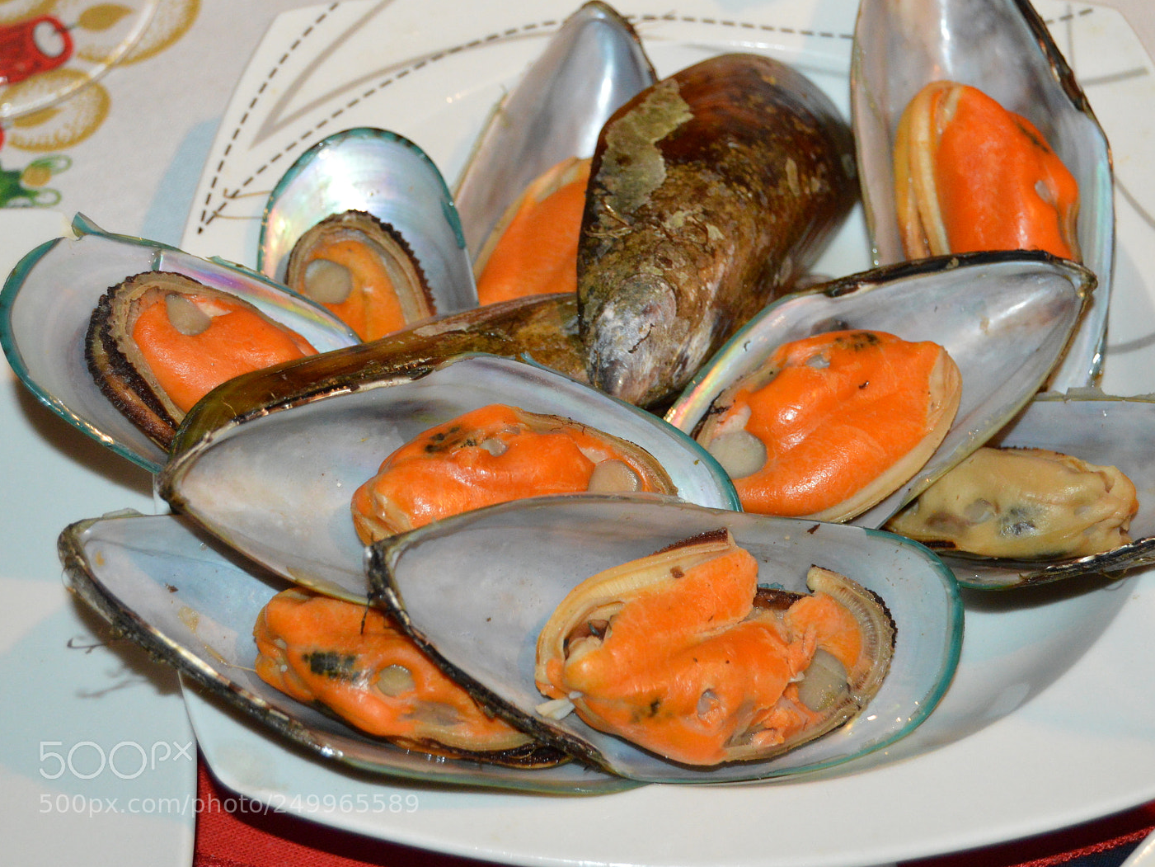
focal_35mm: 79
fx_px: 2636
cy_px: 430
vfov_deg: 18.7
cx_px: 647
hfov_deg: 24.7
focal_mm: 48
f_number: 5.3
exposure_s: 1/60
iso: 2500
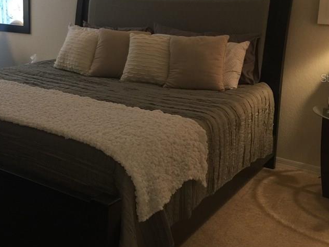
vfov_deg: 30.6
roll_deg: -2.6
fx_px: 447
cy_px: 78
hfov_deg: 39.8
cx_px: 104
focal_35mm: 47
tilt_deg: -10.6
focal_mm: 4.15
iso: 125
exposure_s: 1/10
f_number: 2.2
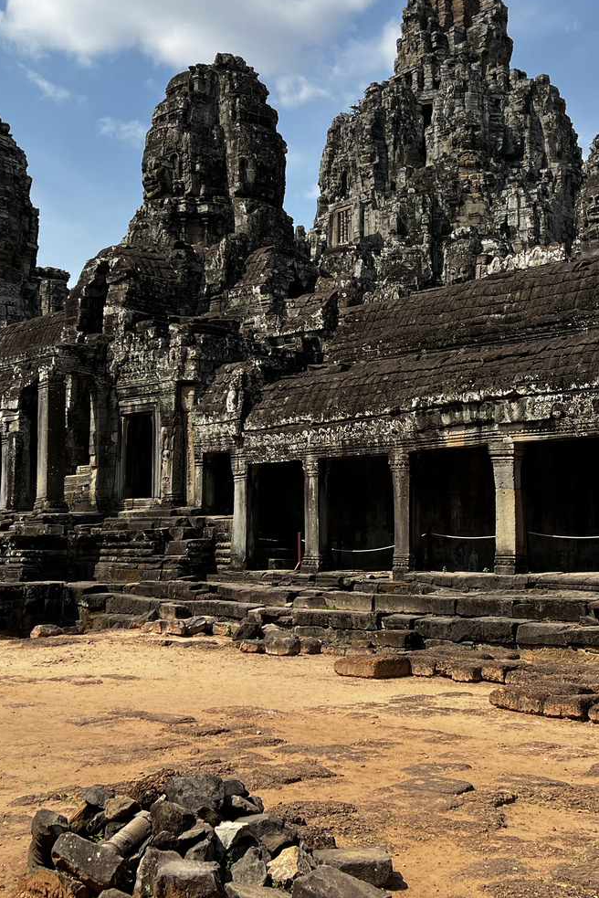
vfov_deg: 44.2
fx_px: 1097
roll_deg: +0.0
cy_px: 351
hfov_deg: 30.5
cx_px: 337
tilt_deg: +10.4
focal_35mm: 44
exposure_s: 1/3704
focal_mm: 5.7
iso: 50
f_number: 1.5
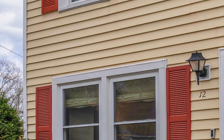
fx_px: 488
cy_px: 164
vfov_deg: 15.7
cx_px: 138
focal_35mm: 80
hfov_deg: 25.8
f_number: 7.1
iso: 320
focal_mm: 35
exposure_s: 1/640
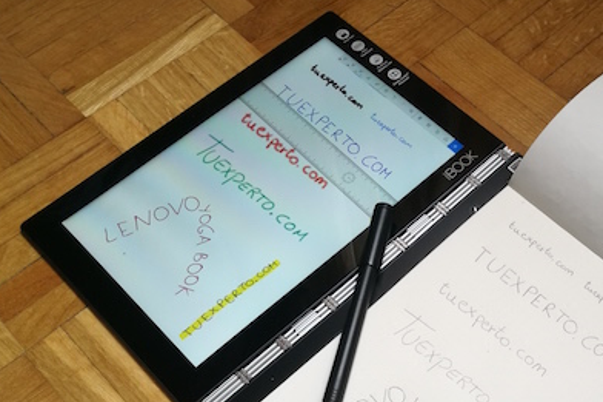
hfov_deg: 44.2
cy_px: 342
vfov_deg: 30.1
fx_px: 720
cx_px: 438
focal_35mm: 43
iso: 160
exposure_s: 1/33.3
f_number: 2.2
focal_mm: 4.5
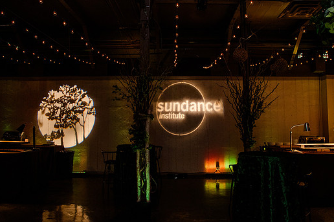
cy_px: 106
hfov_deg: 67.4
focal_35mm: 27
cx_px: 174
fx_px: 250
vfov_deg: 47.8
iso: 4000
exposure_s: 1/1000
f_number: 4.5
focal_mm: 24
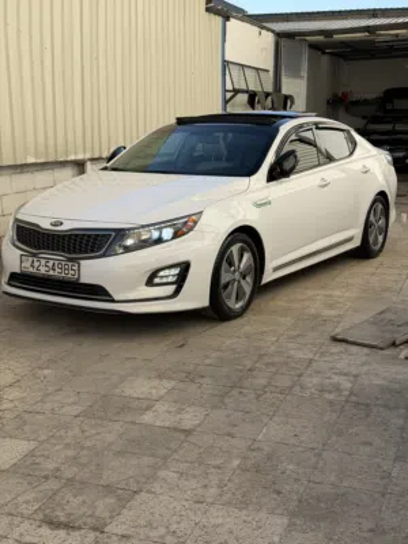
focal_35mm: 48
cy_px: 272
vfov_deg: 39.7
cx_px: 204
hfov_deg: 30.3
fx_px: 754
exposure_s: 1/2762
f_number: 1.78
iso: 64
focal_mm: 6.76
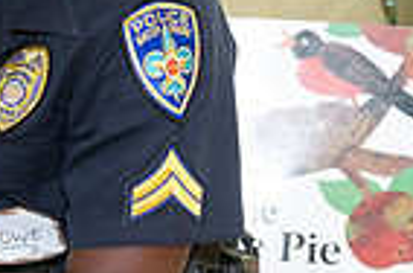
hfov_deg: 9.4
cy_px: 171
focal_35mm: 213
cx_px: -247
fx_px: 2438
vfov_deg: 6.4
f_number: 6.3
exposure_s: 1/250
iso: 1250
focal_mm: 52
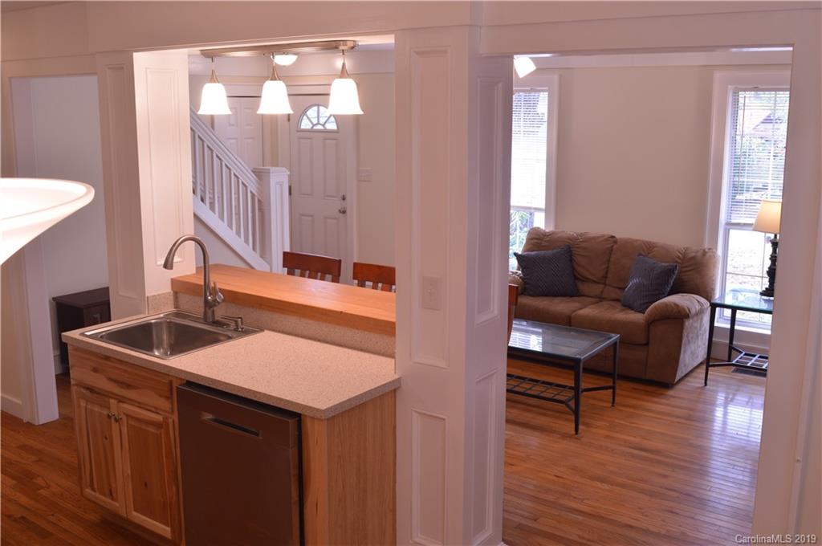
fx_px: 821
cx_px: 411
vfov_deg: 36.8
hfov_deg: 53.2
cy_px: 273
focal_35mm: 36
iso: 200
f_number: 11
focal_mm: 24
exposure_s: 1/2
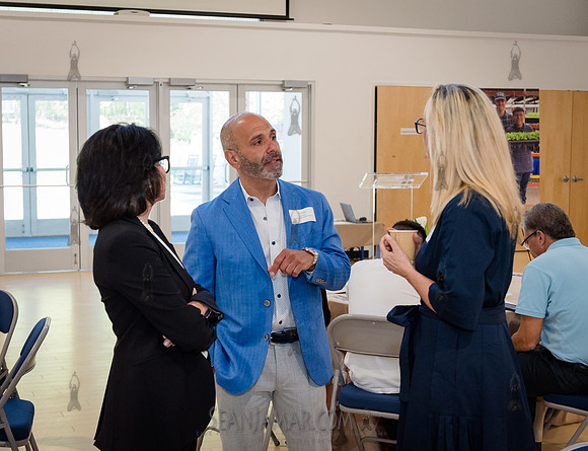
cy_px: 237
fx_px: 1022
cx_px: 282
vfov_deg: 24.9
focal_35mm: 60
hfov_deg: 32.1
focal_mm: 44
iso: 2500
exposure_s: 1/250
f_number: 4.5
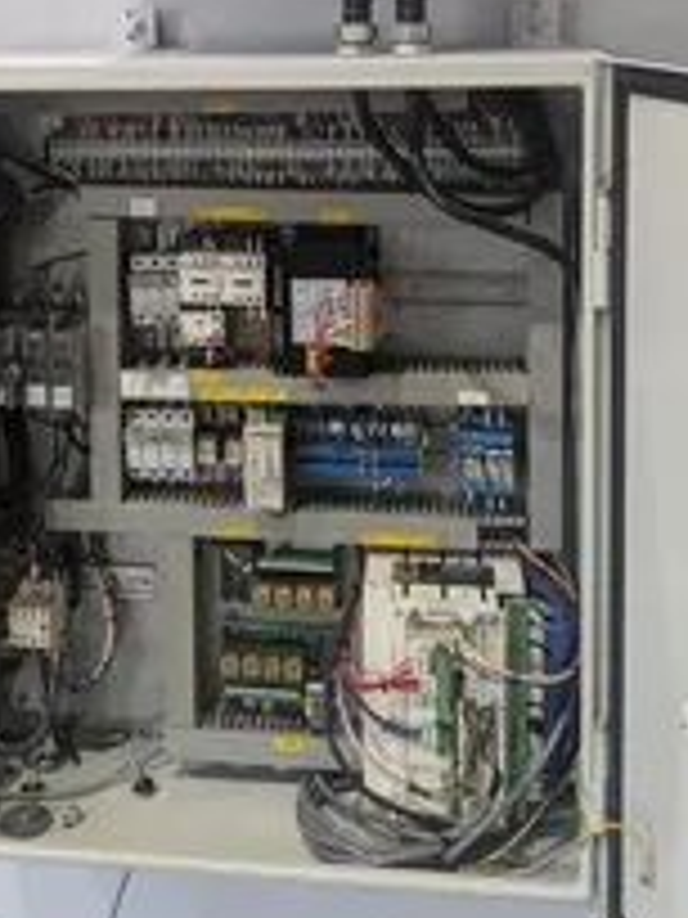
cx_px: 216
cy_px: 81
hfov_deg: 29.4
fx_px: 1299
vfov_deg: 36.4
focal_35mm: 49
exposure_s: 1/120
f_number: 1.89
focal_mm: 5.43
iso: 446
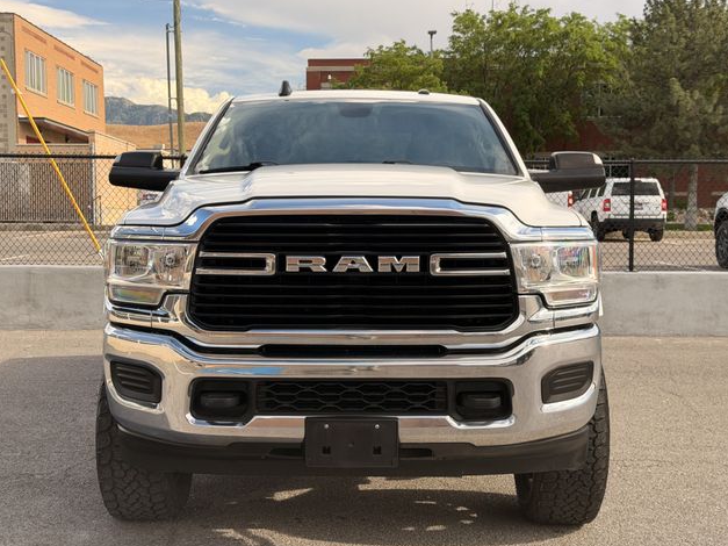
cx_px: 363
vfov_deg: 29.7
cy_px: 274
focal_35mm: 49
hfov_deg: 38.9
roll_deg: +1.2
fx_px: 1030
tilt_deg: -2.9
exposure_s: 1/819
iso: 64
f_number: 1.78
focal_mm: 6.76
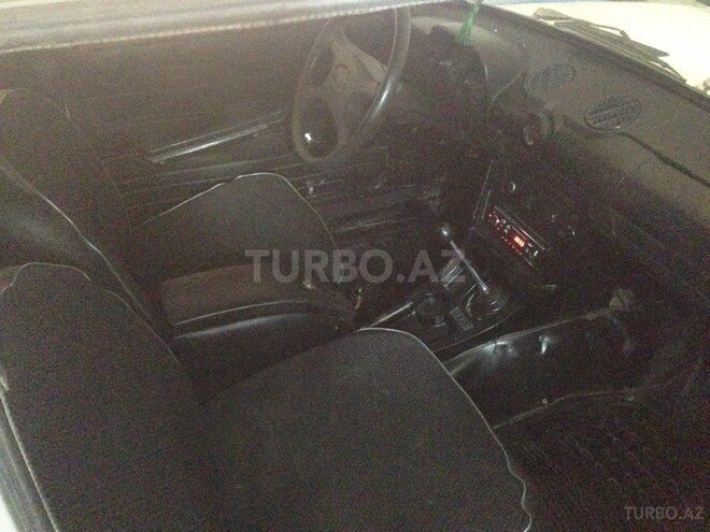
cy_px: 266
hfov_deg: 55.4
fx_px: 677
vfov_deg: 42.9
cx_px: 355
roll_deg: +1.3
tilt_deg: -37.7
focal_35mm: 33
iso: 2500
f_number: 2.4
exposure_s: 1/15
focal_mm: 4.12
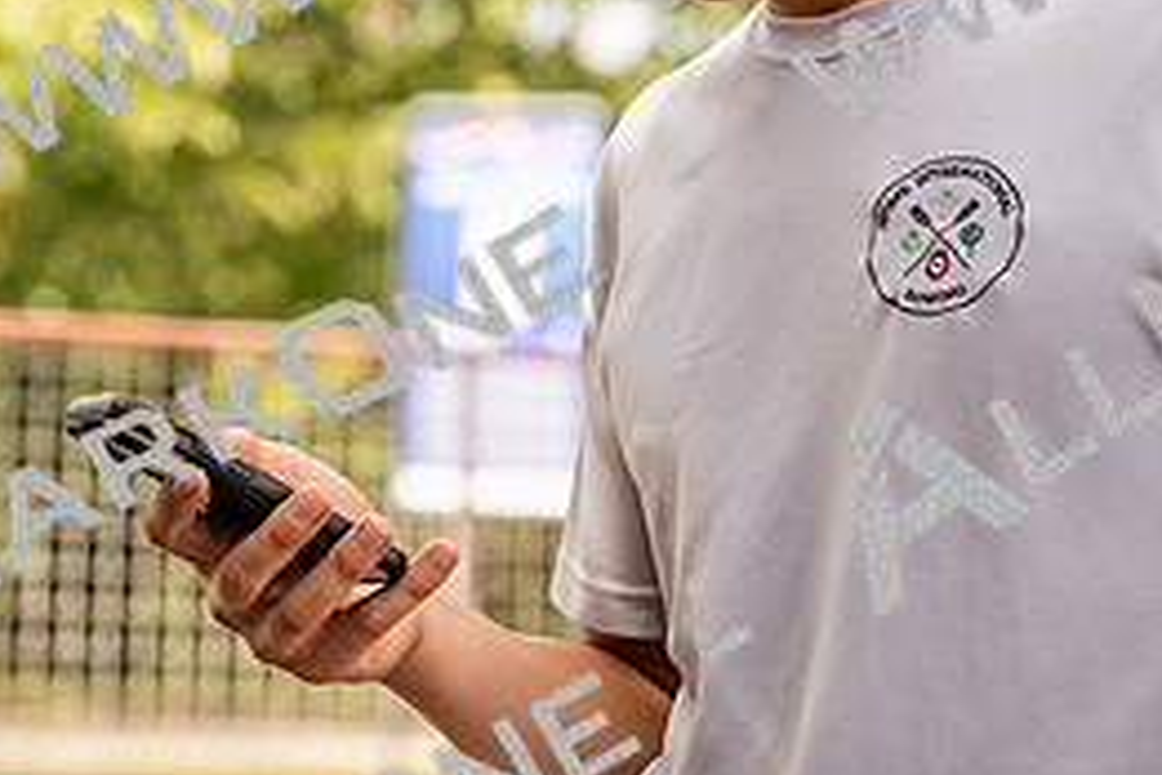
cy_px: 194
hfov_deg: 10.4
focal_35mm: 198
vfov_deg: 6.9
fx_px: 6391
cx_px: 467
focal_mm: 59.6
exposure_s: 1/1000
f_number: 2.8
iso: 100
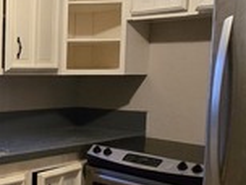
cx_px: -57
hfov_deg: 28.8
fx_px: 405
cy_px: 115
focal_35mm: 57
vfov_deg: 25.6
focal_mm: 2.2
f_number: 2.2
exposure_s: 1/60
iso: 1000
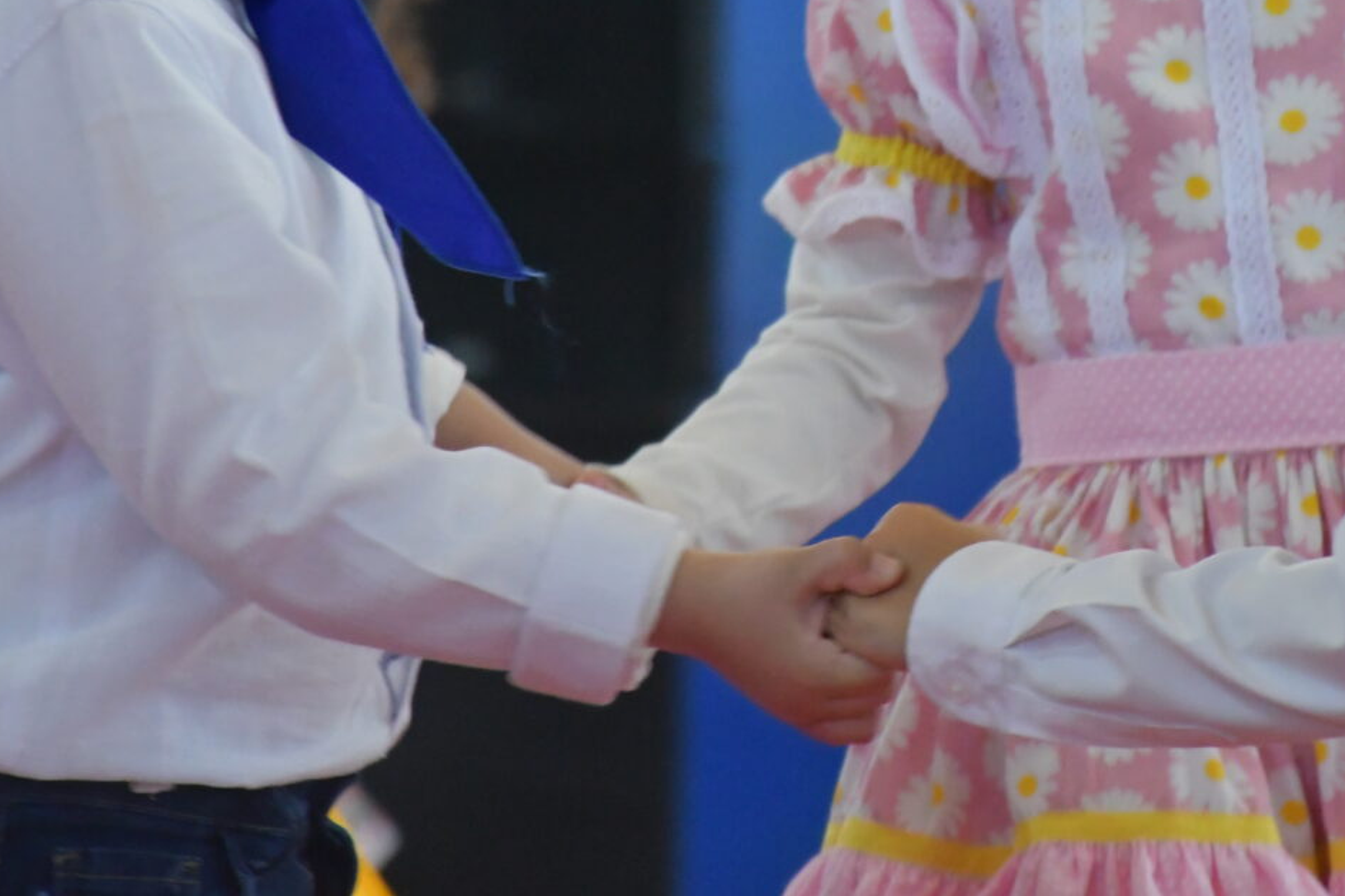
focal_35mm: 428
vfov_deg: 3.2
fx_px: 15989
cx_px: 924
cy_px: 29
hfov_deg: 4.8
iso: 4500
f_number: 5.6
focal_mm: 140
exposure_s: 1/250
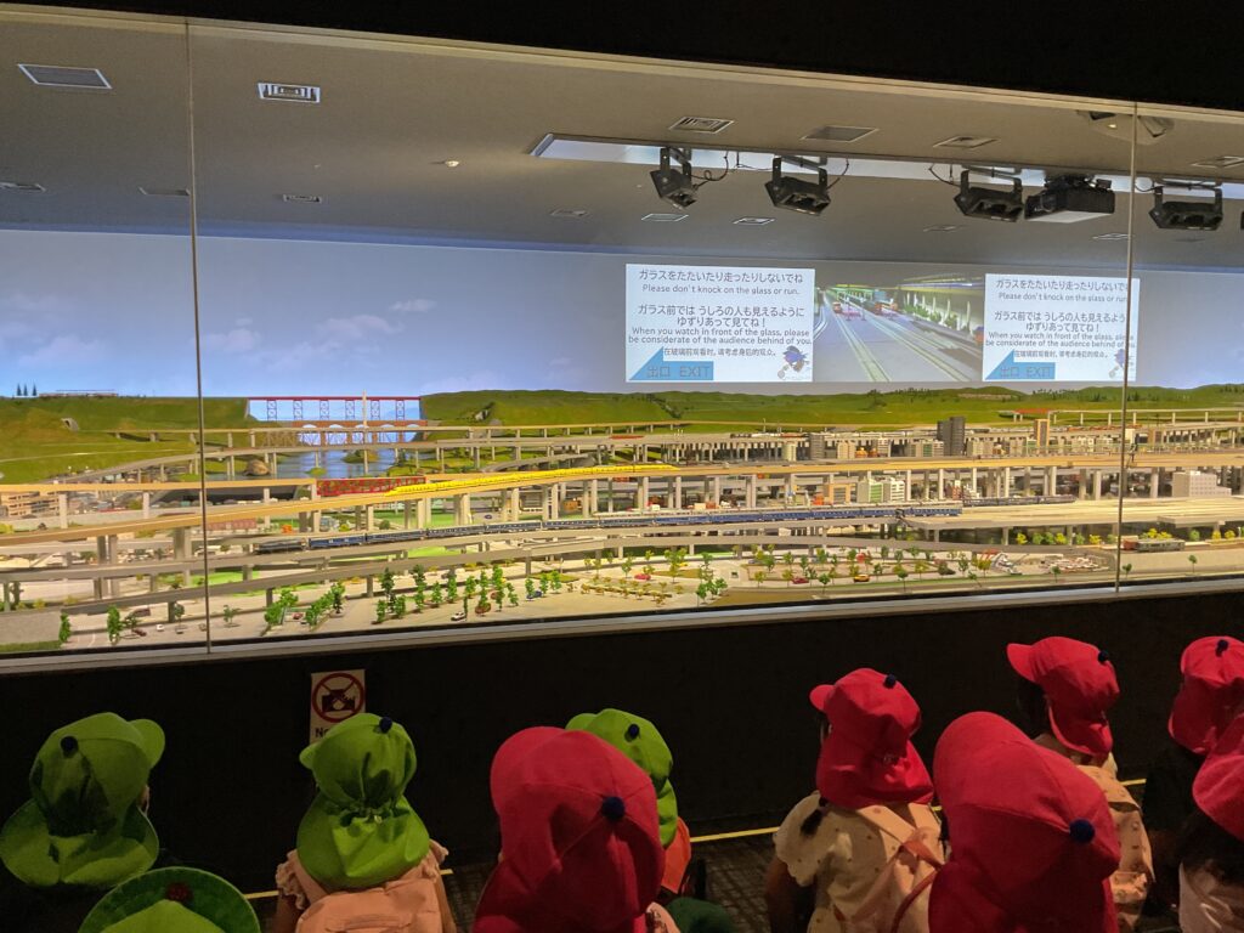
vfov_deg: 48.2
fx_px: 1042
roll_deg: +0.7
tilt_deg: -5.9
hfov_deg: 61.7
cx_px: 622
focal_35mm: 29
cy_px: 466
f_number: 1.8
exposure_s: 1/60
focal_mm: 3
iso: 100
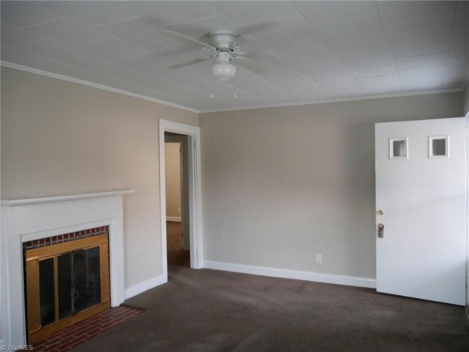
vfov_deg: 49.7
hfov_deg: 63.4
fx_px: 379
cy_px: 176
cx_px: 234
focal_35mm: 28
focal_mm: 14
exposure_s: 1/60
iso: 2000
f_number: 3.5
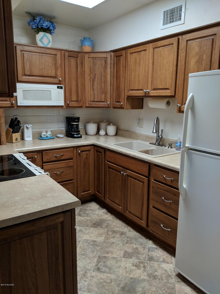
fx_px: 229
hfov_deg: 51.4
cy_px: 147
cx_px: 110
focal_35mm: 27
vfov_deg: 65.3
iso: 227
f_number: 1.8
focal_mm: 4.44
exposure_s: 1/60
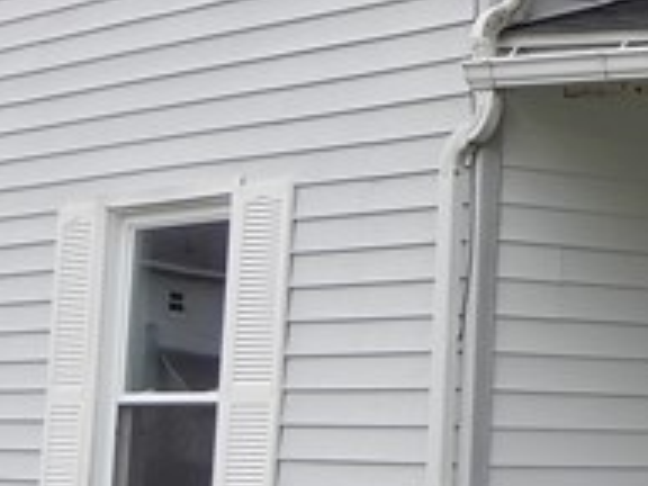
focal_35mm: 128
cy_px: 192
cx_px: 1104
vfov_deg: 11.6
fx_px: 2396
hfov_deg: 14.0
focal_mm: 4.3
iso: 80
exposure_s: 1/500
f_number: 3.4
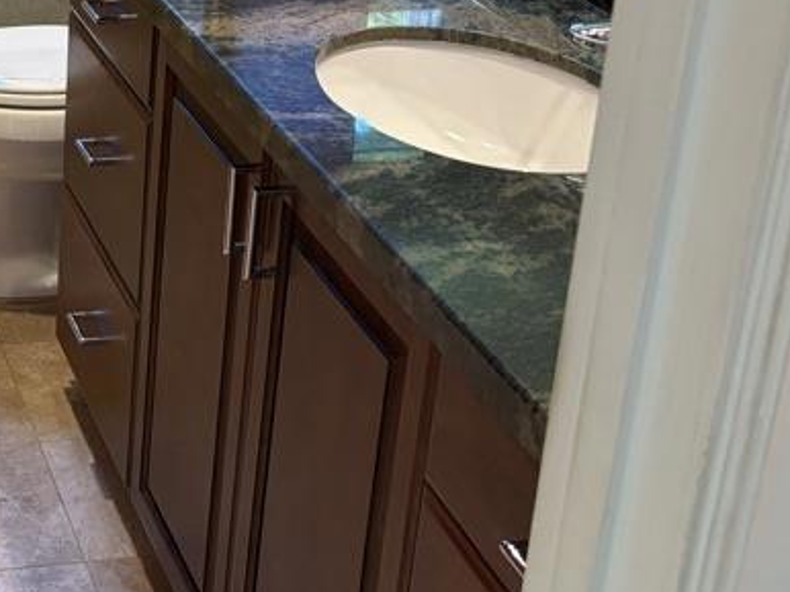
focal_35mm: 69
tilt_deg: -17.8
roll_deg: -0.9
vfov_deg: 20.5
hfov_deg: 25.8
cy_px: -20
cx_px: -108
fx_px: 1574
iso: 200
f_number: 1.6
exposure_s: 1/60
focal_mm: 5.96
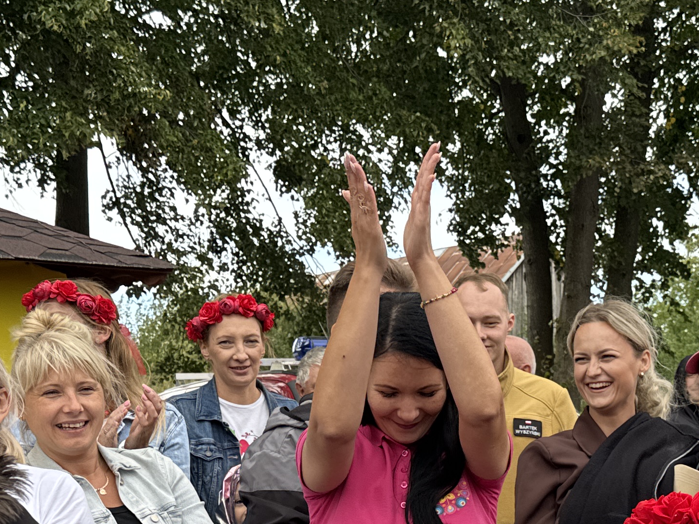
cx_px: 413
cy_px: 505
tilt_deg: -3.6
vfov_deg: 21.3
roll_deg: +0.2
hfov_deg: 28.9
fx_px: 1353
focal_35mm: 67
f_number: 1.78
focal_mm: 6.76
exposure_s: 1/685
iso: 80
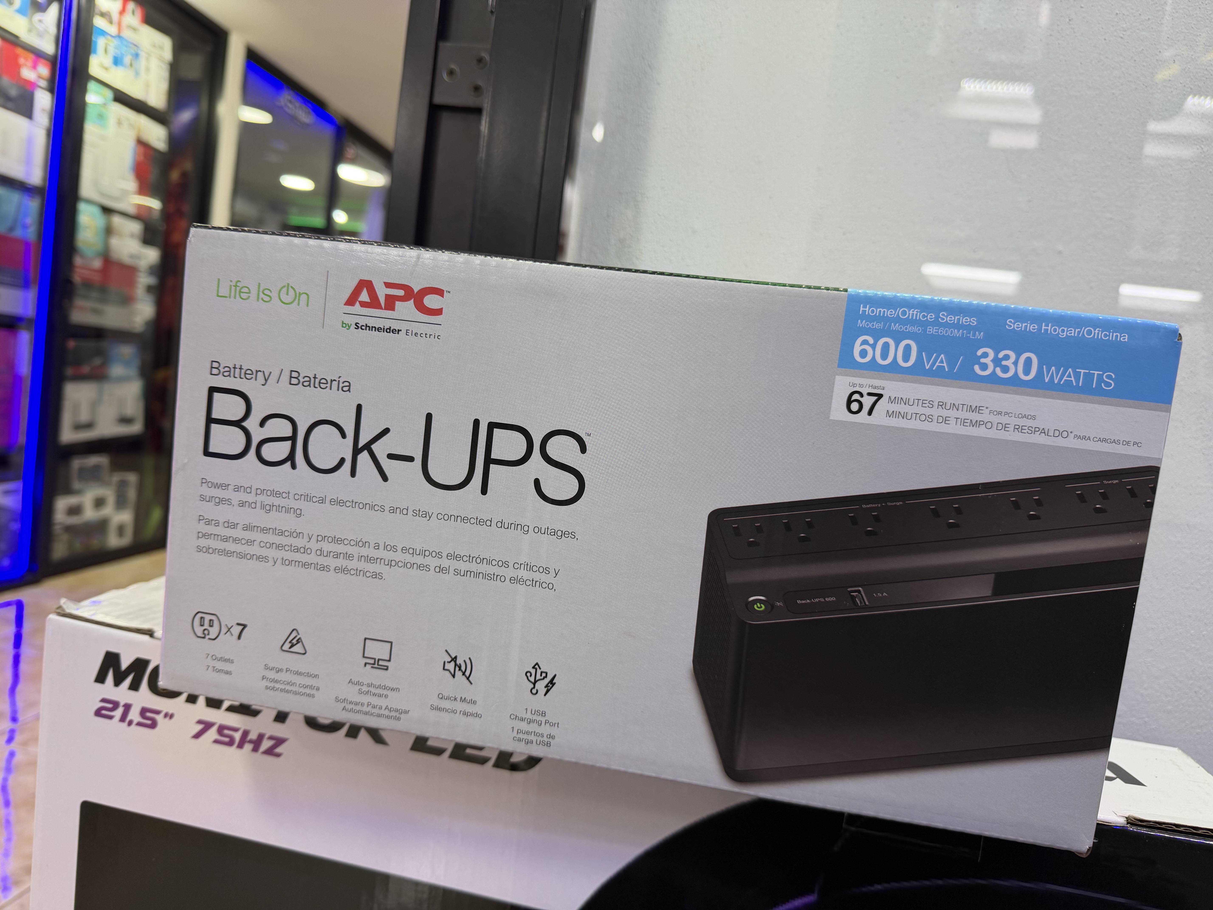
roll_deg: -6.5
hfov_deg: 71.6
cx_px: 606
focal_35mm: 24
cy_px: 455
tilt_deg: -4.5
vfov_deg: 56.8
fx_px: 841
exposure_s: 1/120
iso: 125
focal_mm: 6.76
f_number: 1.78
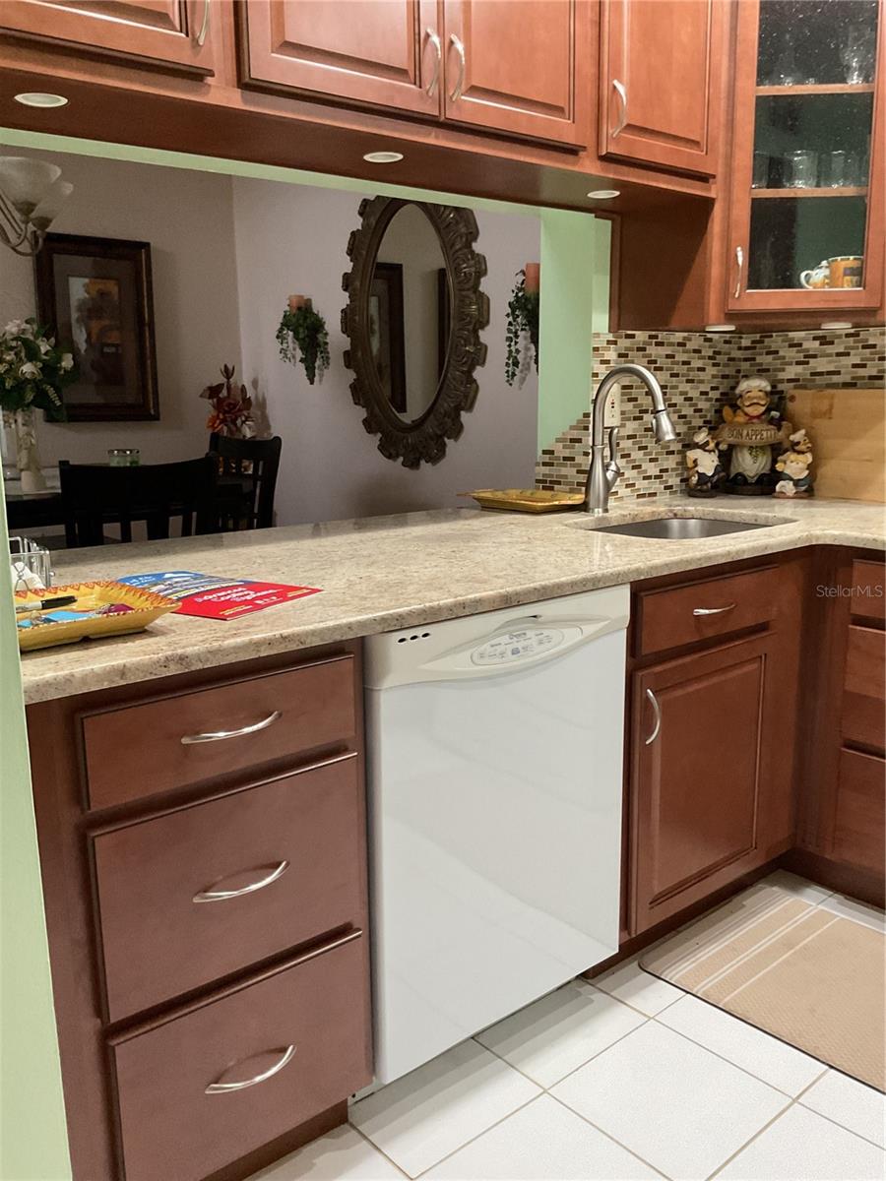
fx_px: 990
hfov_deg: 48.2
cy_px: 590
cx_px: 443
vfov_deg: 61.7
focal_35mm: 29
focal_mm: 3
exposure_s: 1/60
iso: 200
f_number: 1.8
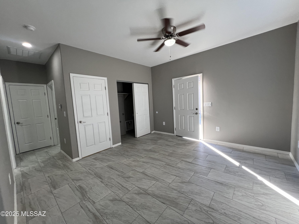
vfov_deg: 89.9
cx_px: 150
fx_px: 112
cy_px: 112
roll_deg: +4.5
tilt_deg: -5.1
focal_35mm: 13
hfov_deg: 106.2
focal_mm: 1.57
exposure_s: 1/120
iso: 125
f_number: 1.8
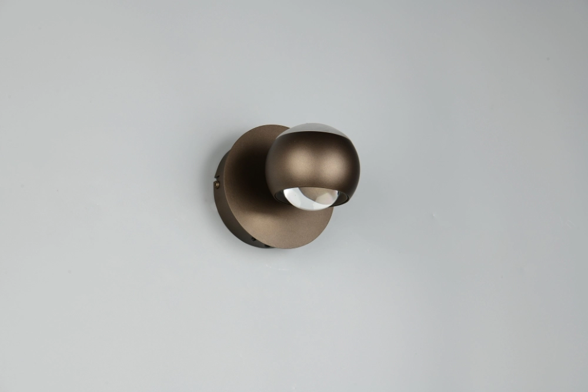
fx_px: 1143
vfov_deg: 19.5
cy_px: 196
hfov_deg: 28.8
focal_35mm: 70
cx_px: 294
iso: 100
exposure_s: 1/15
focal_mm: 70
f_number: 13
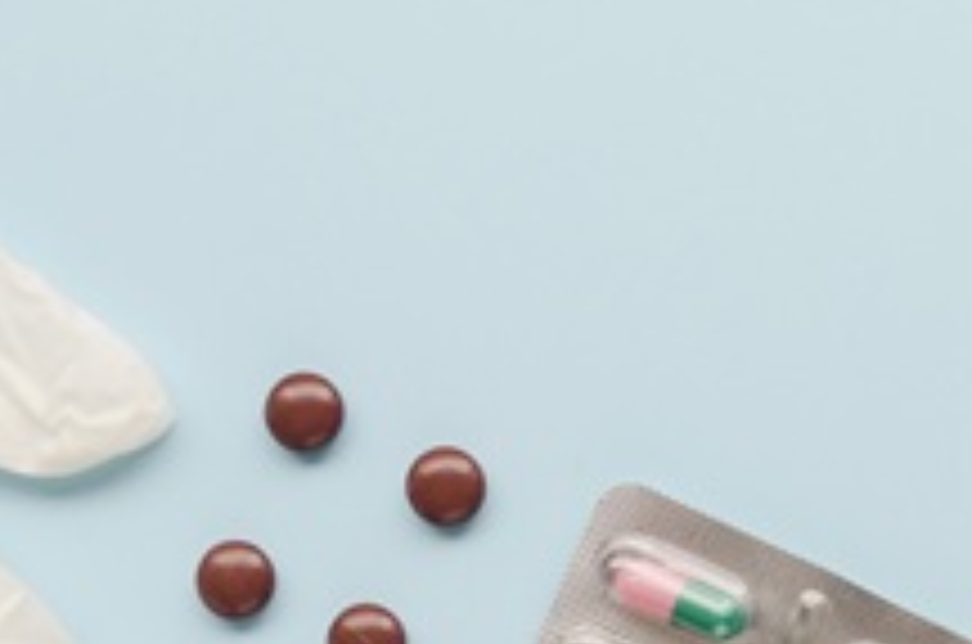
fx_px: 6735
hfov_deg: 8.0
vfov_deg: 5.4
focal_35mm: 250
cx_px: 1800
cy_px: 1072
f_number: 10
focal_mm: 30
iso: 100
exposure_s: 1/8
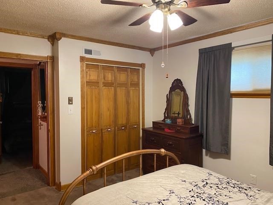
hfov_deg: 67.3
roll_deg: -0.1
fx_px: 205
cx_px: 136
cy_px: 102
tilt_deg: -2.6
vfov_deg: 53.1
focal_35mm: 26
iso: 400
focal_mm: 4.25
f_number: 1.8
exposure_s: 1/60
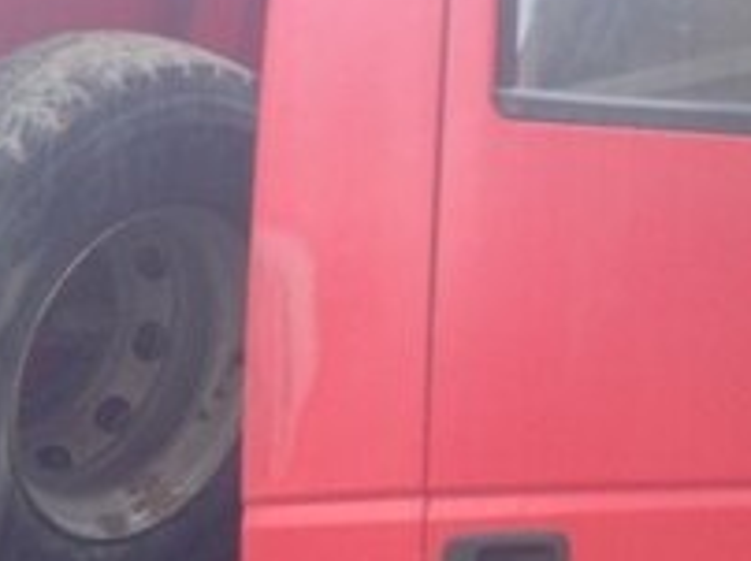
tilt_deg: -1.6
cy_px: 741
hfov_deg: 17.8
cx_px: -11
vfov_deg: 13.2
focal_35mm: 108
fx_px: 2340
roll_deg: -4.1
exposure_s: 1/138
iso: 50
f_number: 2.4
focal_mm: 4.12
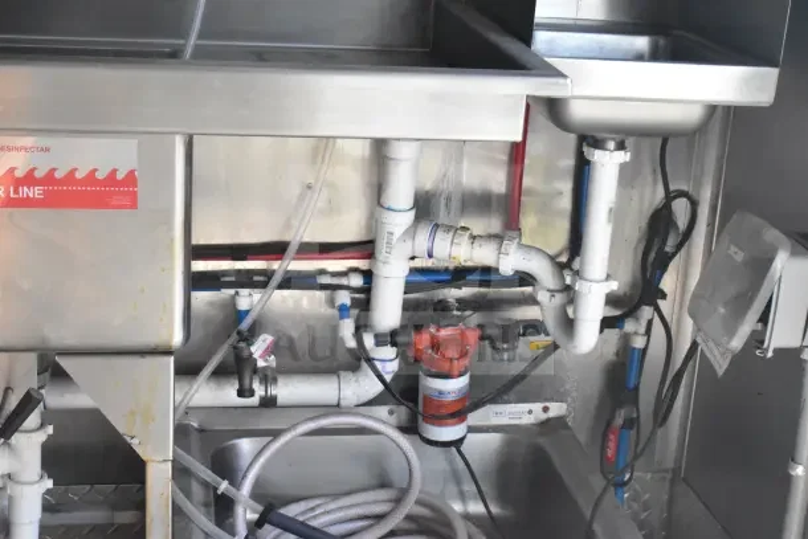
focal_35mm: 60
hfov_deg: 33.4
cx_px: 404
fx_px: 1347
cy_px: 270
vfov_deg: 22.6
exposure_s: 1/400
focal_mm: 40
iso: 6400
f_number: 10
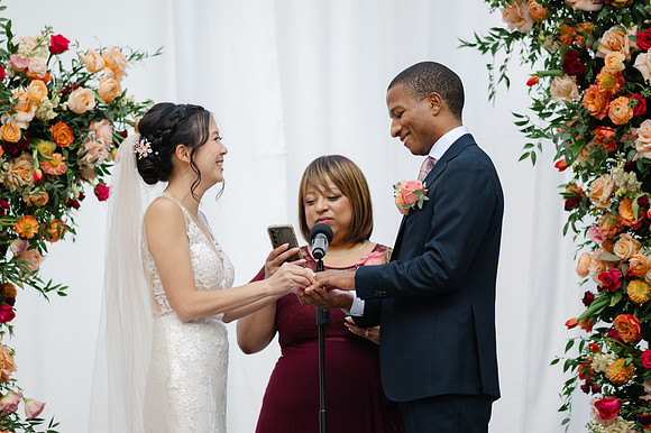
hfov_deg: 13.1
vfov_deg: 8.7
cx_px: 326
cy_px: 216
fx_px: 2837
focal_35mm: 157
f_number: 1.4
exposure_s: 1/640
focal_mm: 105
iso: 64
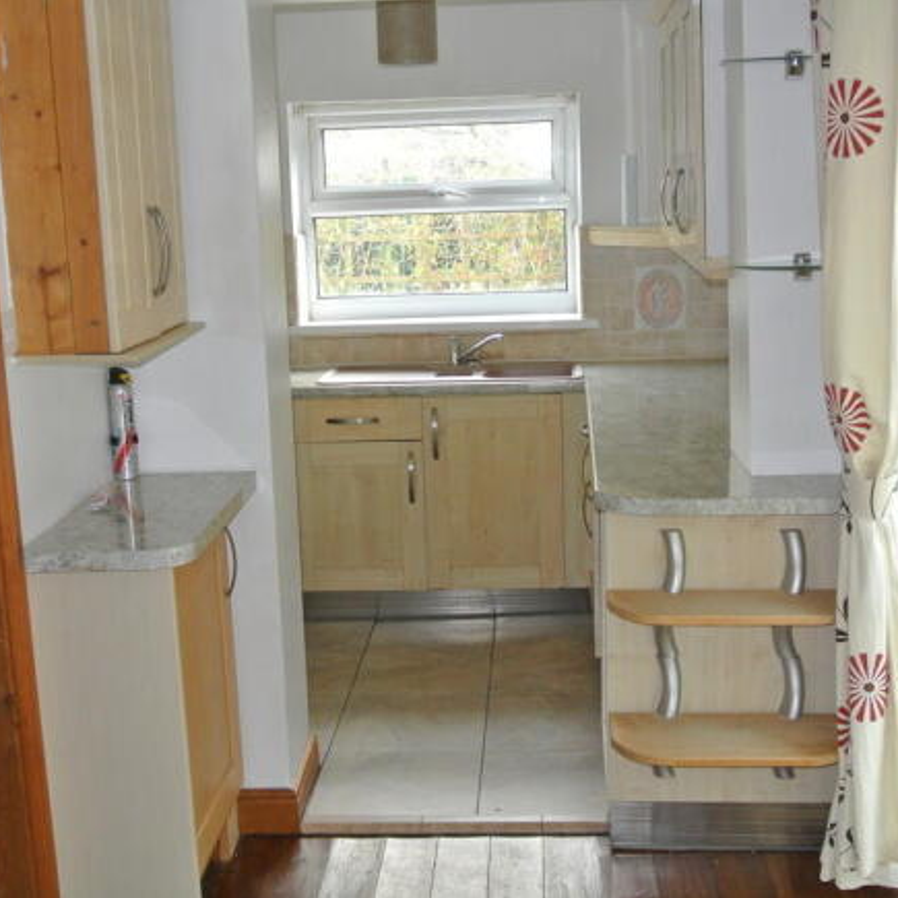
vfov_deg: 36.8
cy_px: 449
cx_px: 451
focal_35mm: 46
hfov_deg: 36.8
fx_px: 1350
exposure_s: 1/60
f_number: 4
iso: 800
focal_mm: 13.6
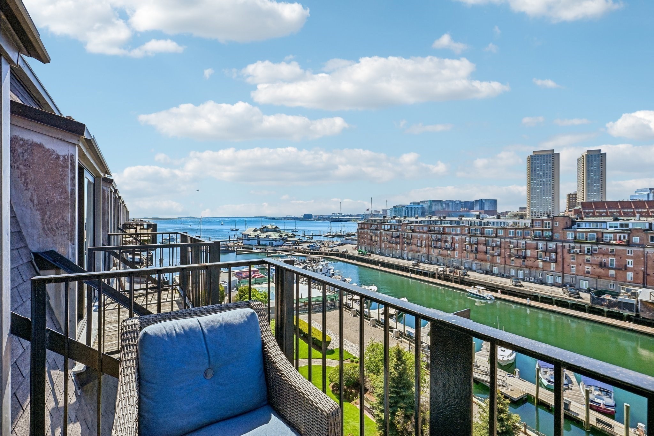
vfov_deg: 73.7
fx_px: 291
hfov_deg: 96.7
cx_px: 327
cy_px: 218
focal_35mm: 16
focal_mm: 16
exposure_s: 1/1250
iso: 400
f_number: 8
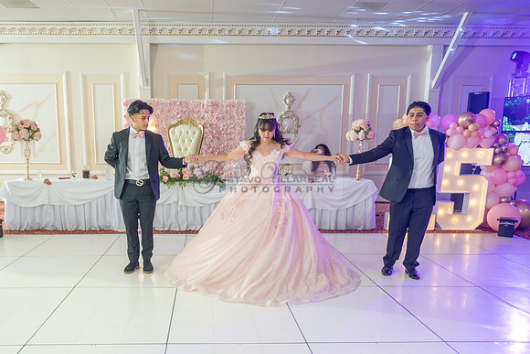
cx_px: 216
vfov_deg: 40.3
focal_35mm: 32
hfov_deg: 57.9
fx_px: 475
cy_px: 238
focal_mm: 24
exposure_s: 1/100
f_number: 2.8
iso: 400
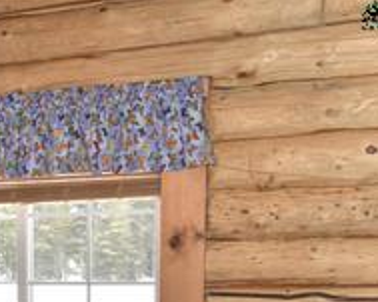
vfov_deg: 16.4
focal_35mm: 90
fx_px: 1006
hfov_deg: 19.4
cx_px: -133
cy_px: 351
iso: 280
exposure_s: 1/125
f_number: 5.6
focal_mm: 34
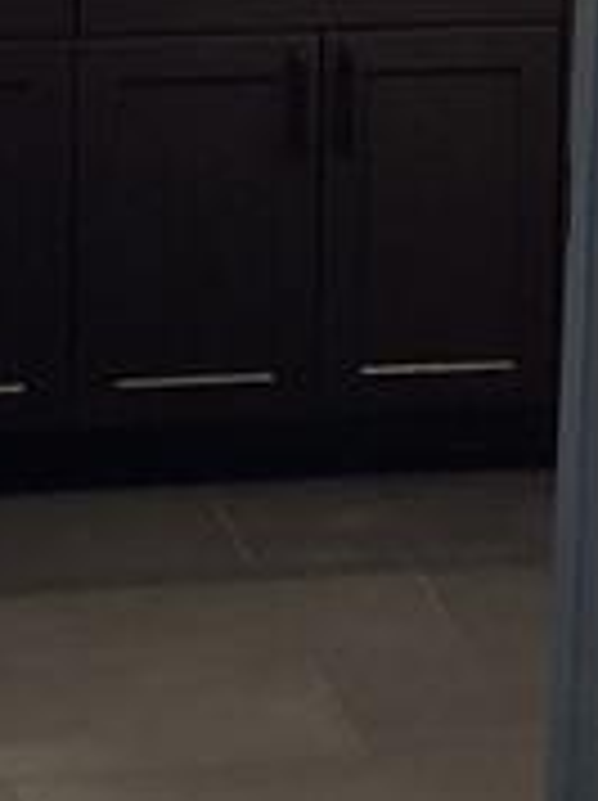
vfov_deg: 14.3
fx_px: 3094
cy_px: -180
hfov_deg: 11.0
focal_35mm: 134
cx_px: 162
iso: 125
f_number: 2.4
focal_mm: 3.3
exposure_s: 1/60
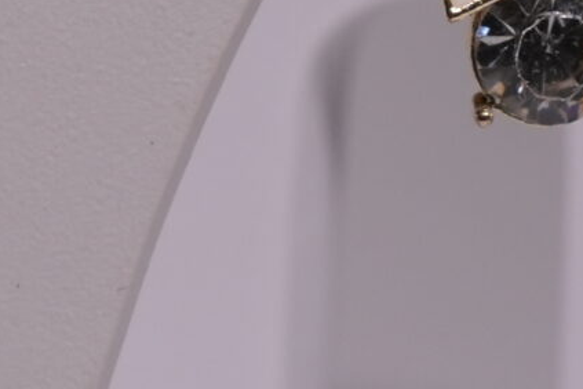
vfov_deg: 4.3
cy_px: -288
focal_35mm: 315
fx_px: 5101
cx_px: -157
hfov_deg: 6.5
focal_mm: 35
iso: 500
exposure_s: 1/100
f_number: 9
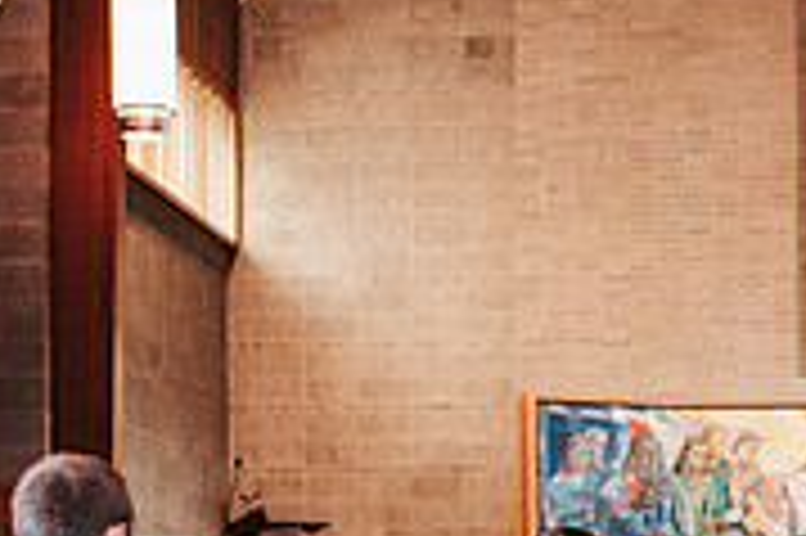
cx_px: 766
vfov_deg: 10.4
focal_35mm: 126
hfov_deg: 16.0
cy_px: 837
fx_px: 2818
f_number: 3.2
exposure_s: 1/125
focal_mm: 35
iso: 1000
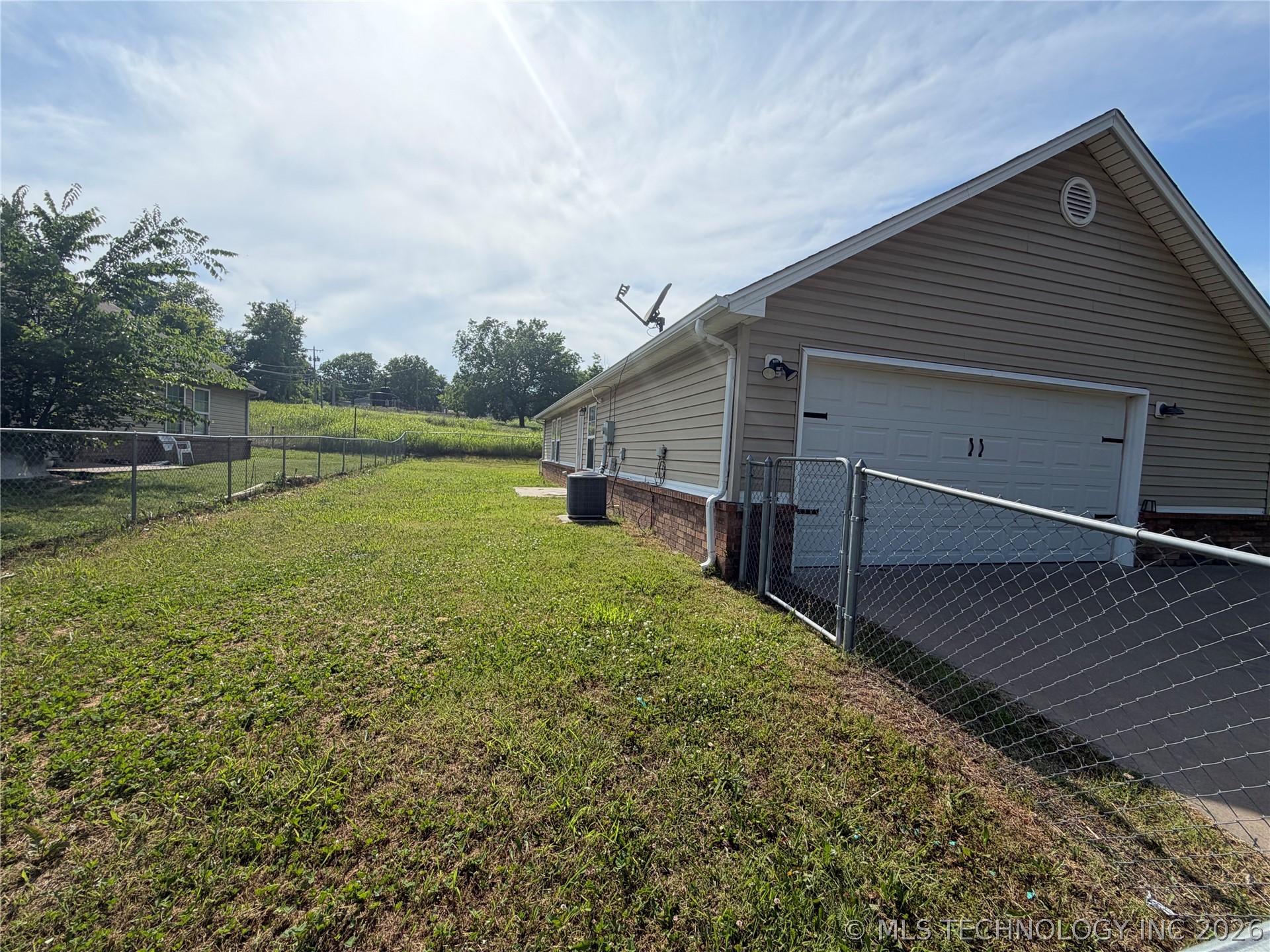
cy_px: 476
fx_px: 514
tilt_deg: -2.4
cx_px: 635
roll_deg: -2.7
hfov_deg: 102.1
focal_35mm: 14
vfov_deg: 85.7
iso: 20
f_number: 2.2
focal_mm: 2.22
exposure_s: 1/1339
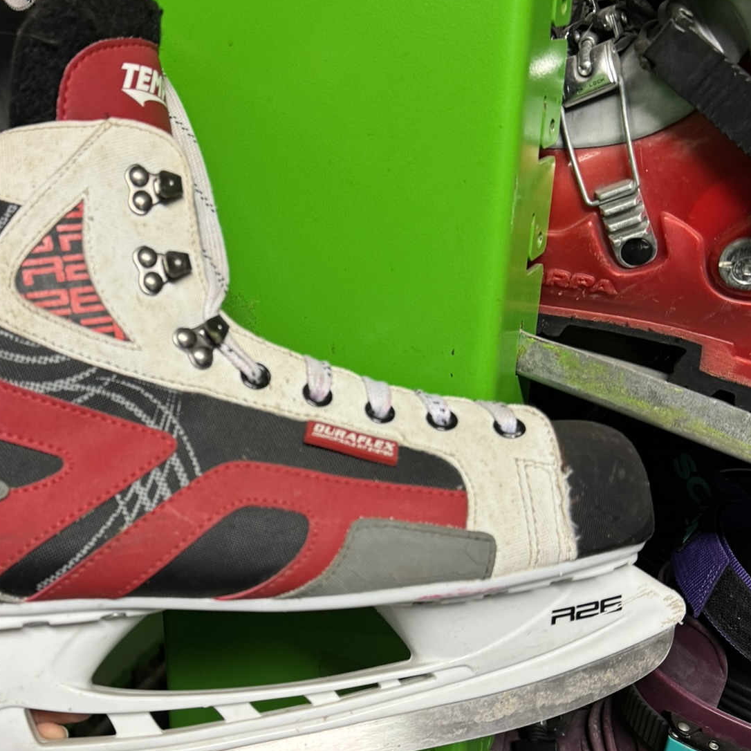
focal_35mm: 40
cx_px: 255
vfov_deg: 41.6
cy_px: 461
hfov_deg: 41.4
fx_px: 982
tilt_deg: -25.2
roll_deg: -1.9
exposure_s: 1/50
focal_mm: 6.76
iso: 200
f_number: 1.78
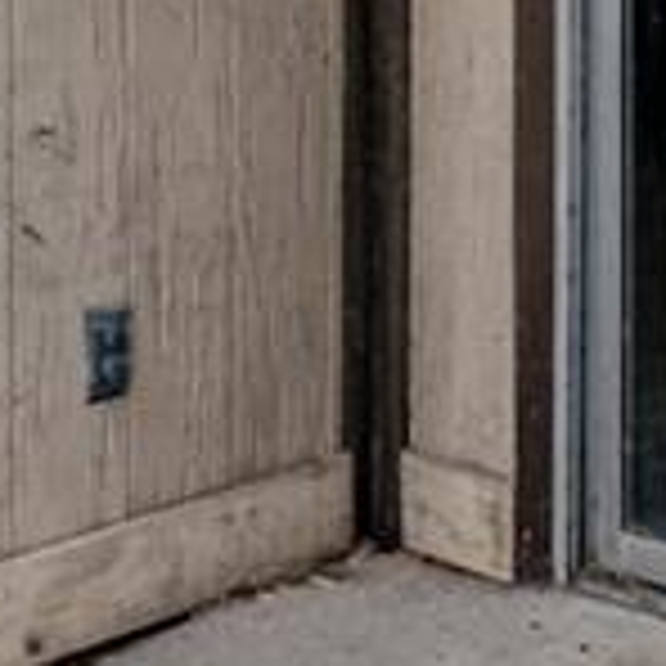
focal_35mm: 94
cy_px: -241
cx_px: 76
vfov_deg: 17.2
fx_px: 2046
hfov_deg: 18.2
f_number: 8
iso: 200
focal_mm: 16
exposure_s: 1/50
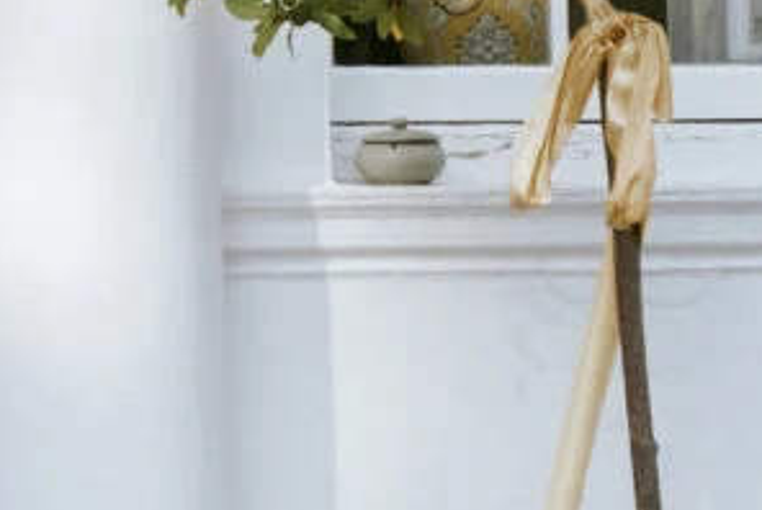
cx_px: -563
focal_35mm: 209
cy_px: 33
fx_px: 4428
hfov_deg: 9.4
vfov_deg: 6.6
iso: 160
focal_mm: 32.1
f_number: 4.5
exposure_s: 1/1000
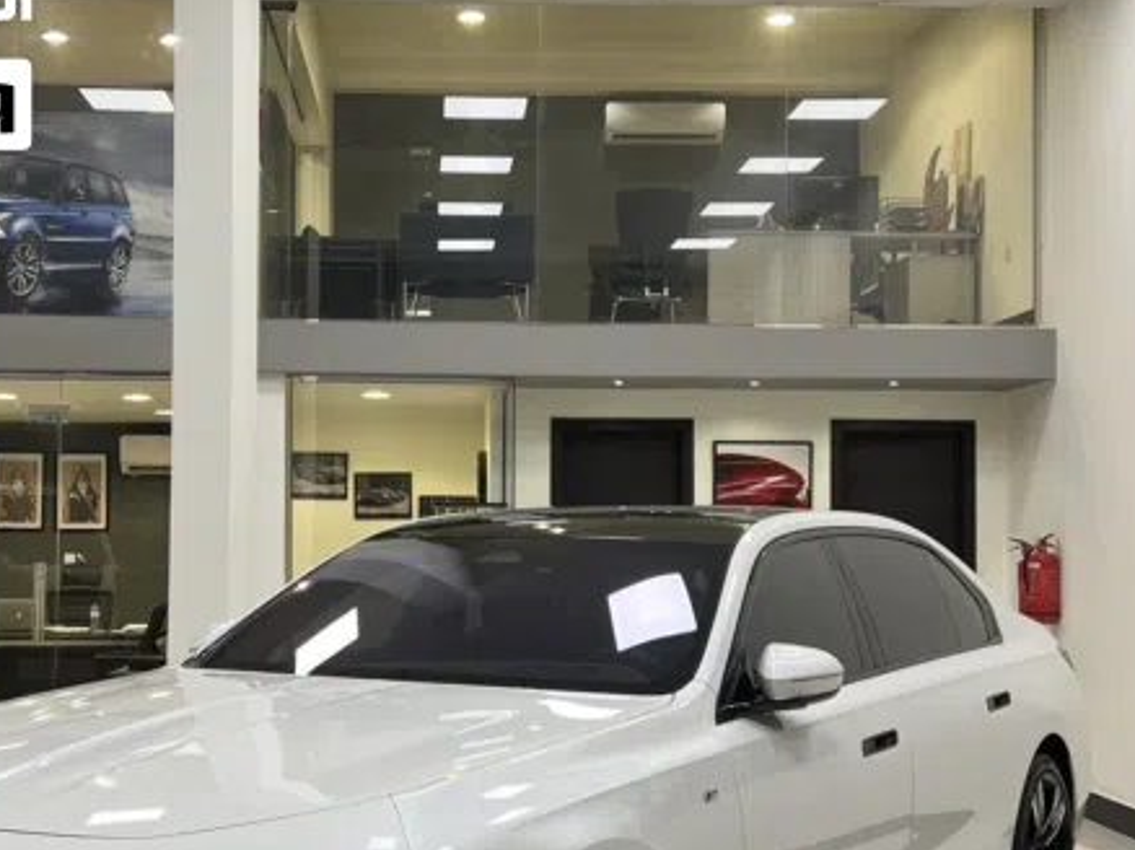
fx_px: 1245
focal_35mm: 38
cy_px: 523
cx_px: 422
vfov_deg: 37.5
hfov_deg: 48.5
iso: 100
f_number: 1.5
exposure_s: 1/100
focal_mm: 5.7
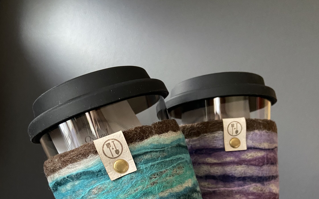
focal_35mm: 37
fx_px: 322
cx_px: 160
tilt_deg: -5.7
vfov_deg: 32.6
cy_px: 182
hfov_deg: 52.7
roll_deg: -11.1
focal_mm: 4.25
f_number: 1.8
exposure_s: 1/33
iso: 640
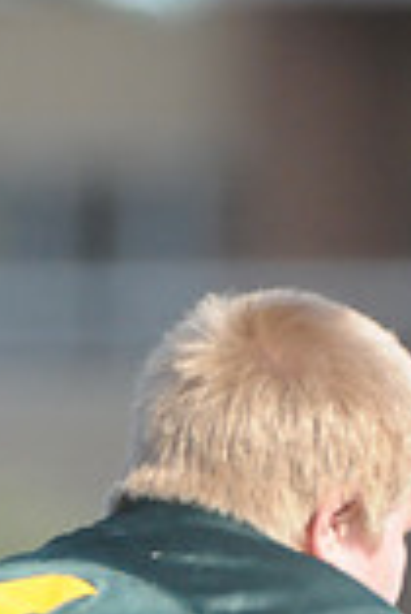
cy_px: 950
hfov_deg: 0.6
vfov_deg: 0.9
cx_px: 691
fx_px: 37829
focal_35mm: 2214
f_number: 4
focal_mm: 400
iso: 1600
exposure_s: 1/5000
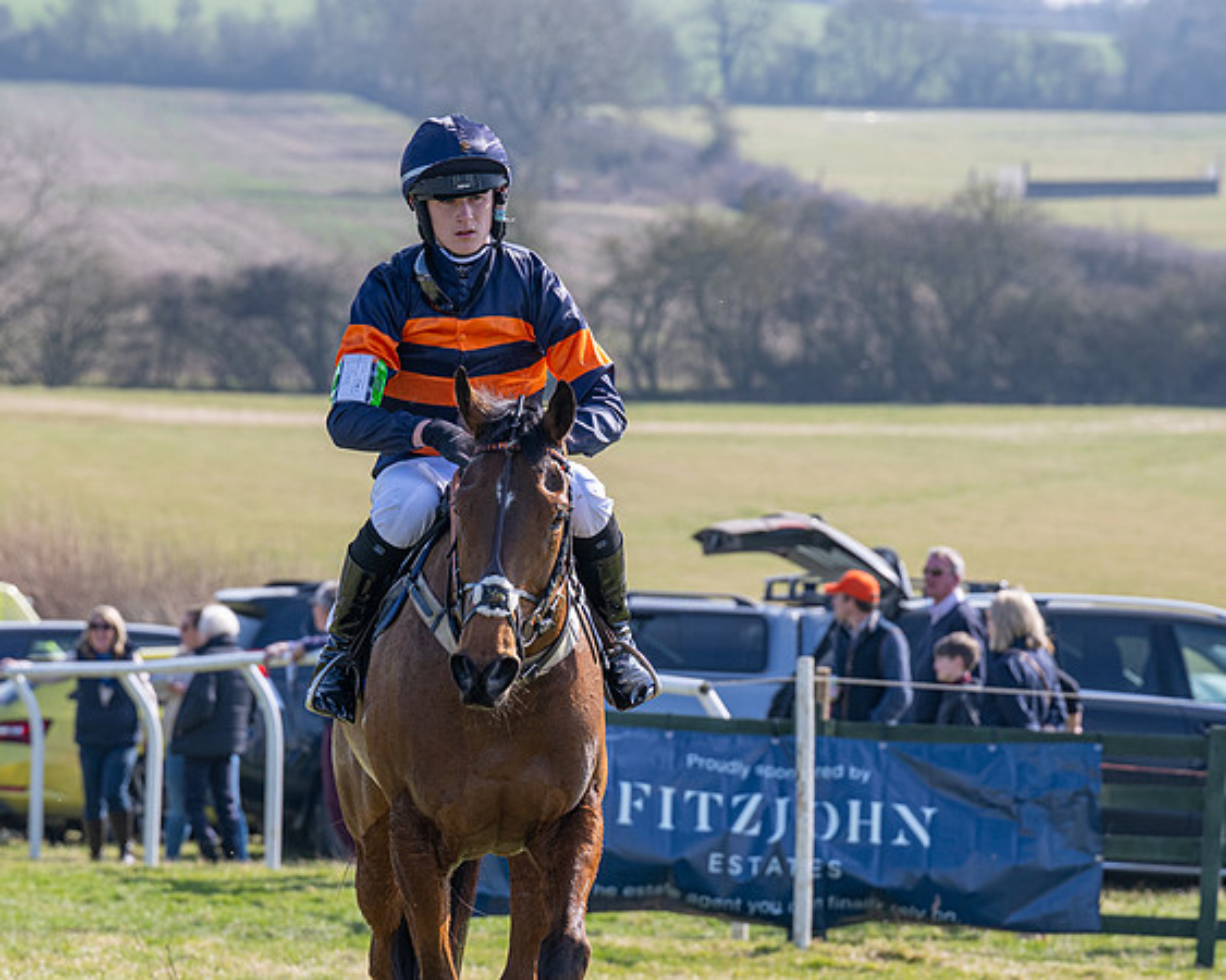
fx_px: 8001
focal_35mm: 221
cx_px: 601
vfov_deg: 7.0
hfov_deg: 8.8
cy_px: 482
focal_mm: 125
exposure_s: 1/800
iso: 200
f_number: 5
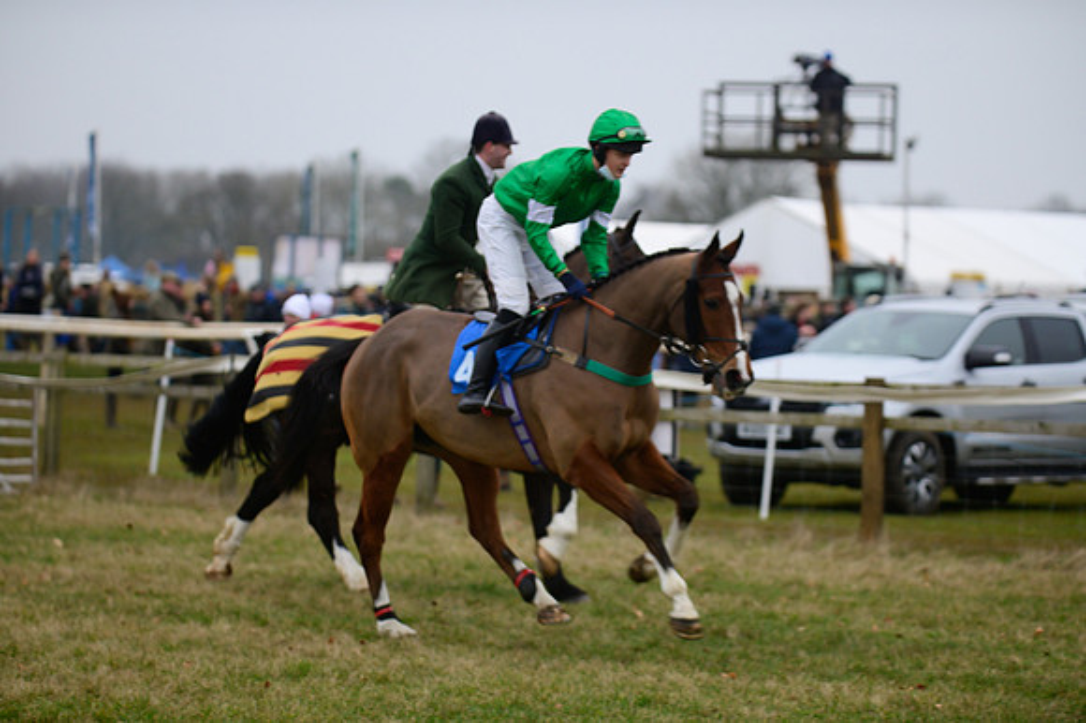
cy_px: 362
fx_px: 4673
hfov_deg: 13.3
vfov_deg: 8.8
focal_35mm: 155
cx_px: 543
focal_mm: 155
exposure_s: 1/250
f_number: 4
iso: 1250
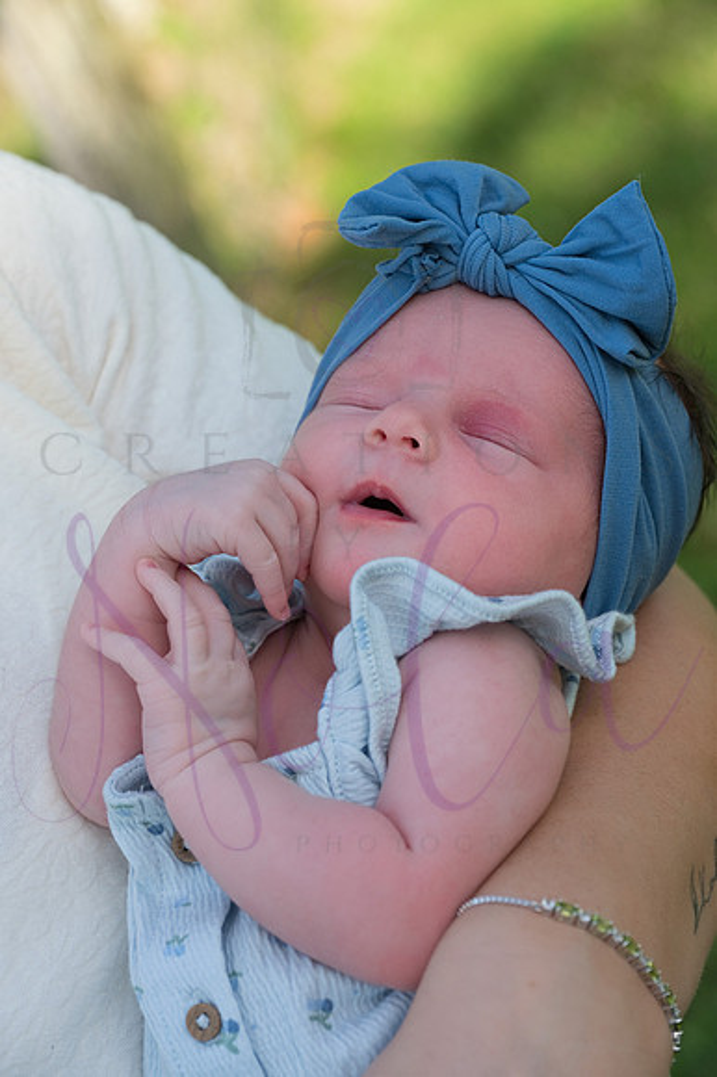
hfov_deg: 15.3
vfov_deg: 22.9
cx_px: 358
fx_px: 2662
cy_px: 538
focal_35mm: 89
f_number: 7.1
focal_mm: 89
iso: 400
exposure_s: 1/320
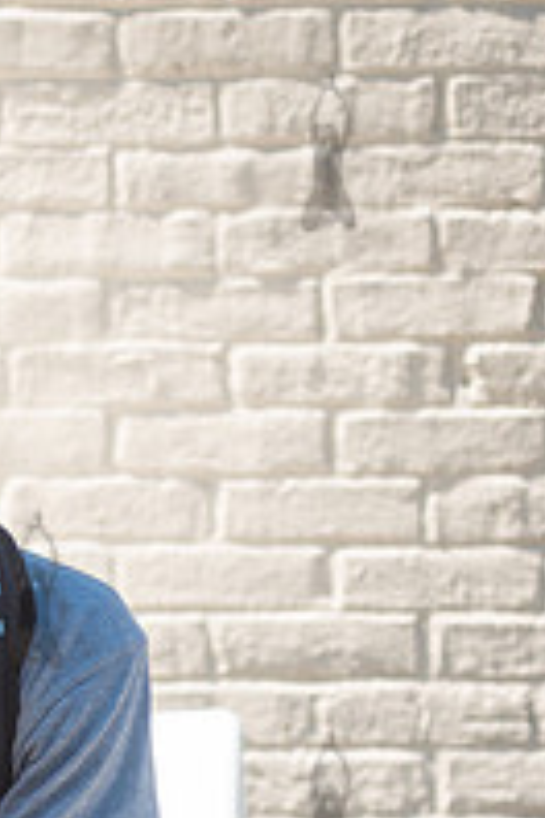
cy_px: 770
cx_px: -697
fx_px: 6108
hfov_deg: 5.0
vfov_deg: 7.6
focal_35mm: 269
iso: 200
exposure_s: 1/400
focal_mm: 80
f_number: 4.5
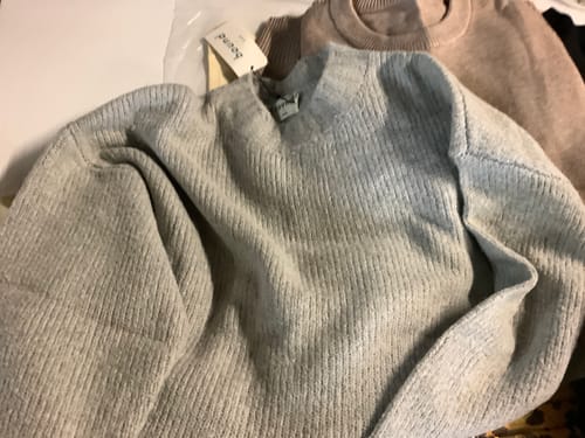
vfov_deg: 45.4
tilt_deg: -64.0
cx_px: 292
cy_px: 219
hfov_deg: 58.4
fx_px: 524
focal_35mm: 31
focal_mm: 3.3
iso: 320
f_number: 2.4
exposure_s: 1/25
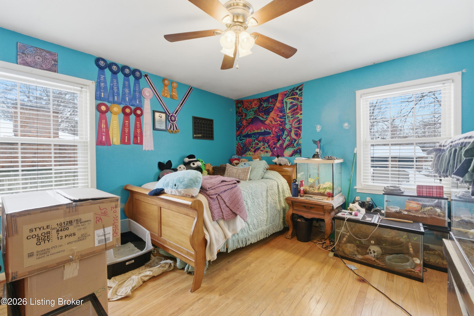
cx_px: 237
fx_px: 198
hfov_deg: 100.4
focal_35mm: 15
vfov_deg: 77.4
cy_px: 158
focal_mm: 10
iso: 400
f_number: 11
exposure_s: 1/50
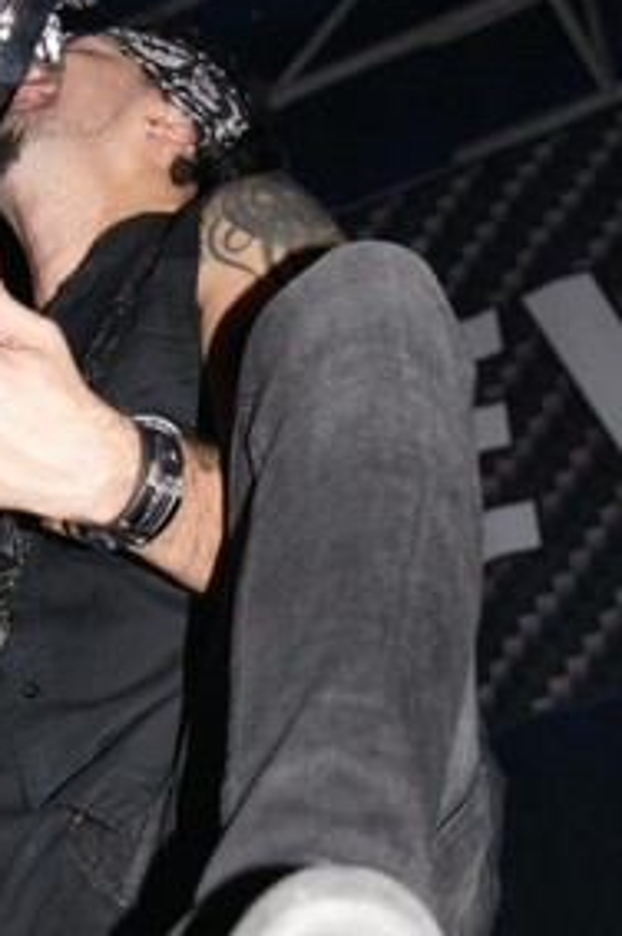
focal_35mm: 93
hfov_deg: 14.6
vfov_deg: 21.9
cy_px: 599
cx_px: 114
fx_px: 2413
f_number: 5
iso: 640
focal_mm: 35
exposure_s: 1/60
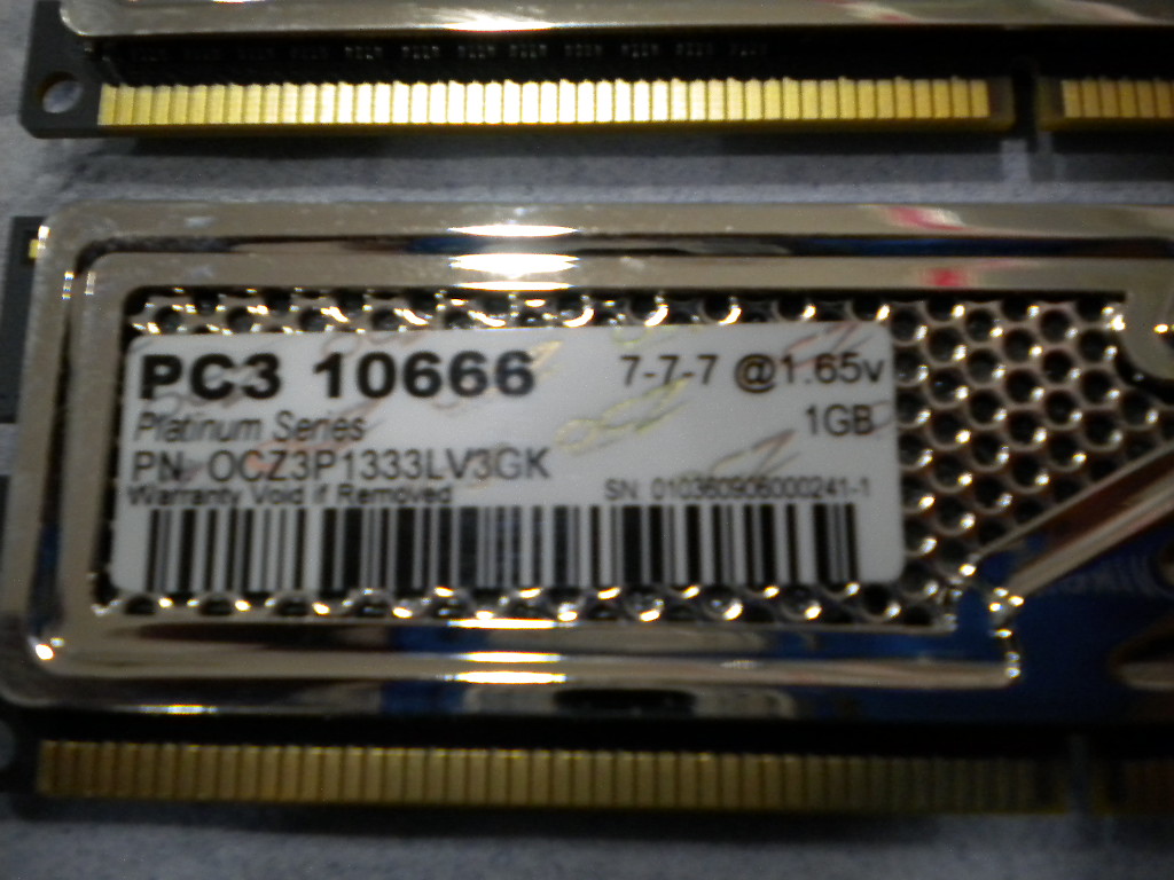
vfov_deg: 35.1
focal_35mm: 41
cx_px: 587
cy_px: 440
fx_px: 1391
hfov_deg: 45.8
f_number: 3.5
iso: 400
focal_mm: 7.4
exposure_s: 1/24.4
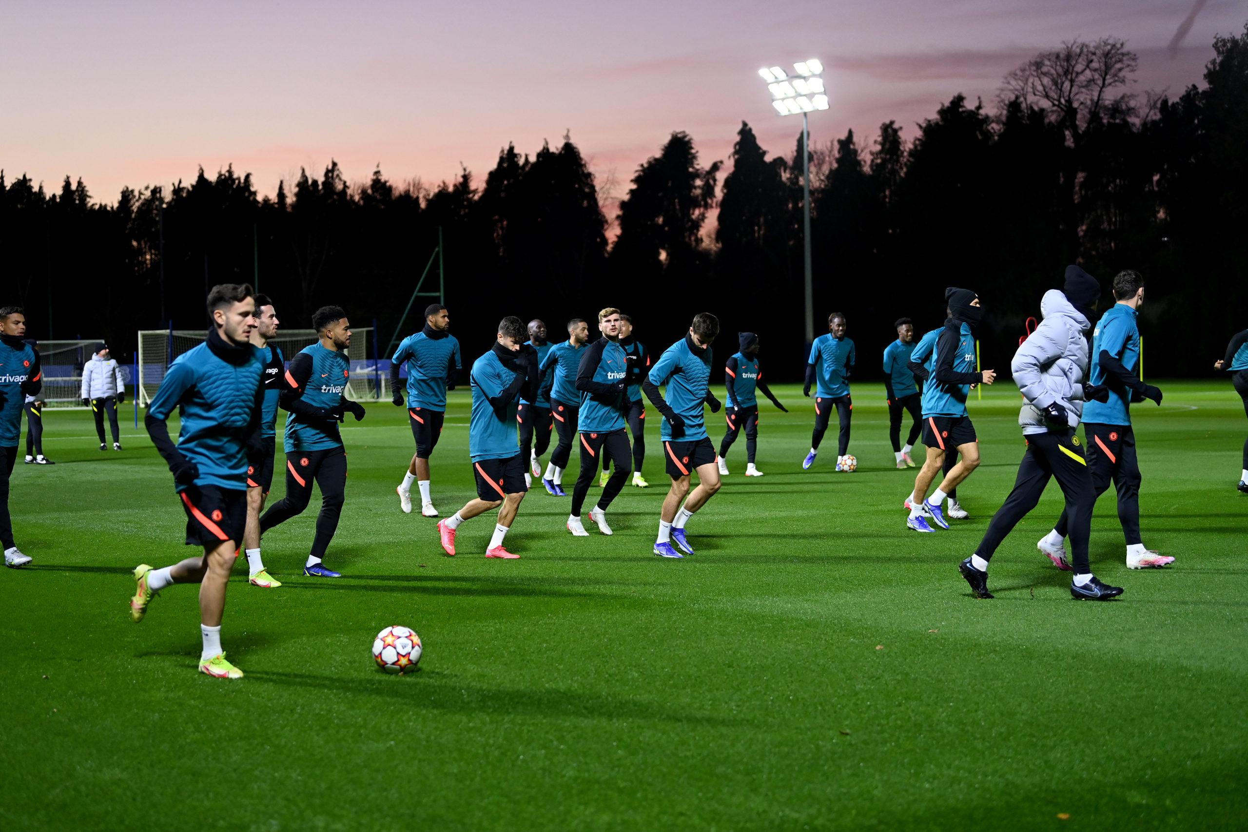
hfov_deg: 28.8
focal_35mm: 70
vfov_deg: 19.5
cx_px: 624
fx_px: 2427
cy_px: 416
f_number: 2.8
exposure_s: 1/1250
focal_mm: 70
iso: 2500
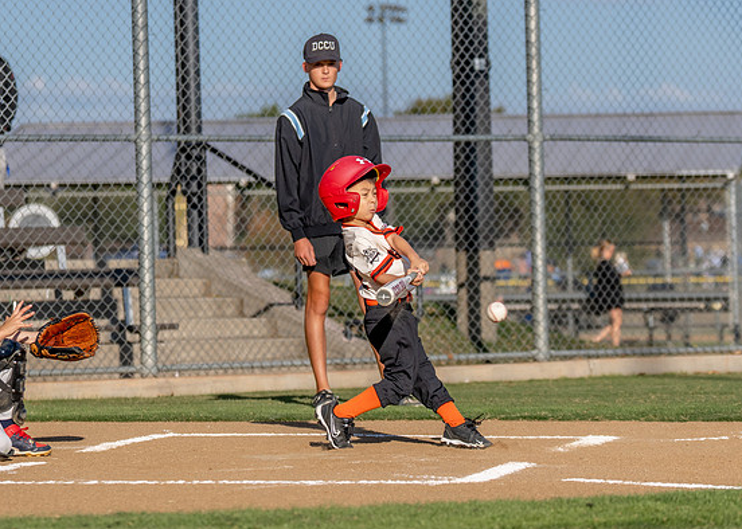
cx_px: 499
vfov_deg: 8.1
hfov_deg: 11.3
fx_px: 3750
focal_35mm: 178
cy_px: 268
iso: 100
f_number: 2.8
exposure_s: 1/2500
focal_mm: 84
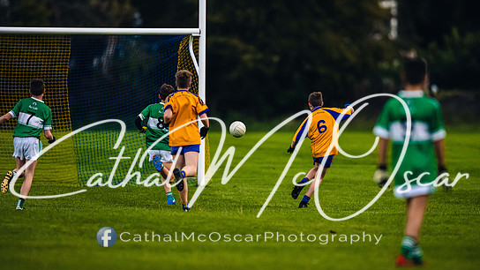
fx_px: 7204
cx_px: 275
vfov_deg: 2.1
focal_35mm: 566
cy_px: 130
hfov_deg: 3.8
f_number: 2.8
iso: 3200
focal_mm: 400
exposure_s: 1/800
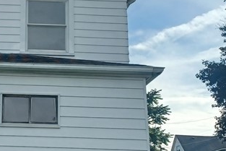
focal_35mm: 85
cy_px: 77
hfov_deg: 23.0
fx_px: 534
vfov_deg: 16.1
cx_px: 1
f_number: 1.8
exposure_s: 1/505
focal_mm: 4.6
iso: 32
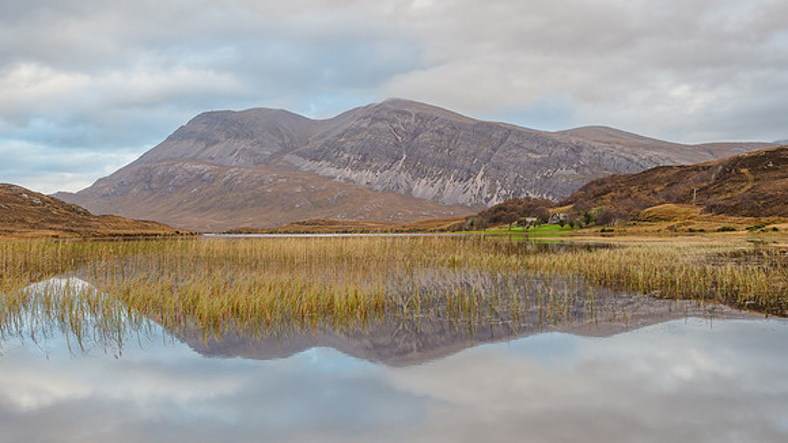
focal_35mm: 39
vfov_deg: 30.2
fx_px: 819
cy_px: 222
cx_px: 394
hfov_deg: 51.4
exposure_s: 1/8
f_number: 7.1
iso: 200
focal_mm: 18
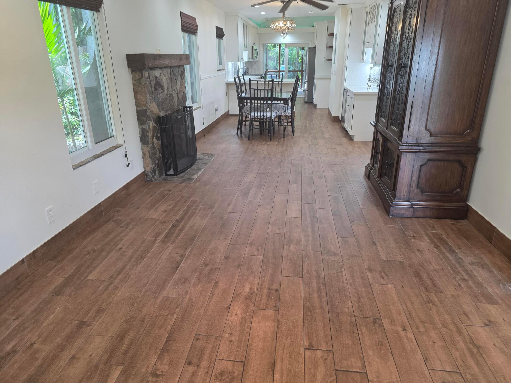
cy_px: 192
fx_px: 340
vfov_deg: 58.9
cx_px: 256
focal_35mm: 23
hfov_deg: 73.9
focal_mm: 6.3
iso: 250
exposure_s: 1/120
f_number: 1.7
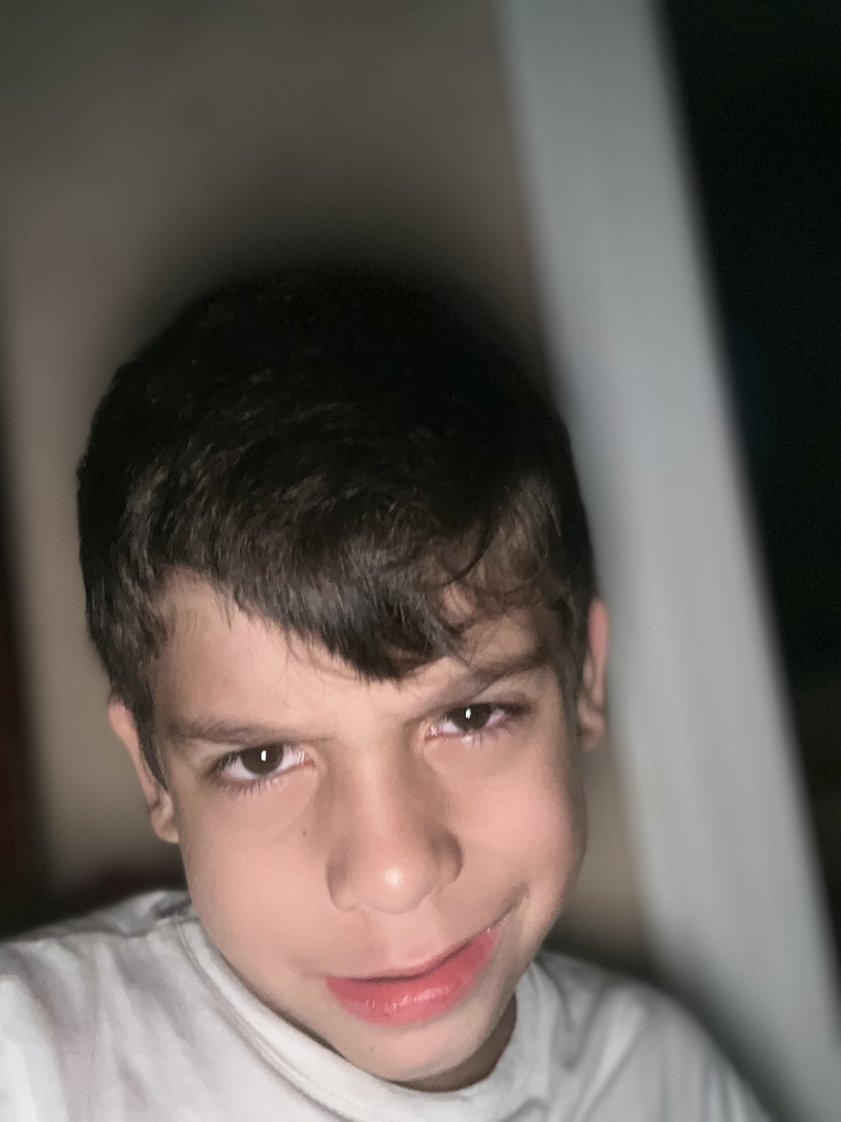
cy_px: 561
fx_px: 972
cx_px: 420
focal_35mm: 30
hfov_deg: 46.8
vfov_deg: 60.0
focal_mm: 2.69
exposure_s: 1/30
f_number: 1.9
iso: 200
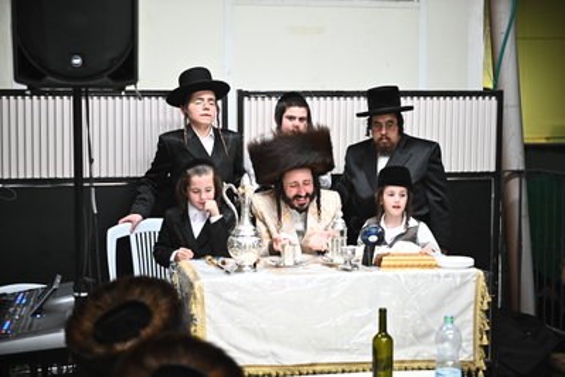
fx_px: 1099
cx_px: 282
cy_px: 188
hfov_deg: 28.8
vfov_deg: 19.5
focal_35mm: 70
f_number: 2.8
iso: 3200
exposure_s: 1/125
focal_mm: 70
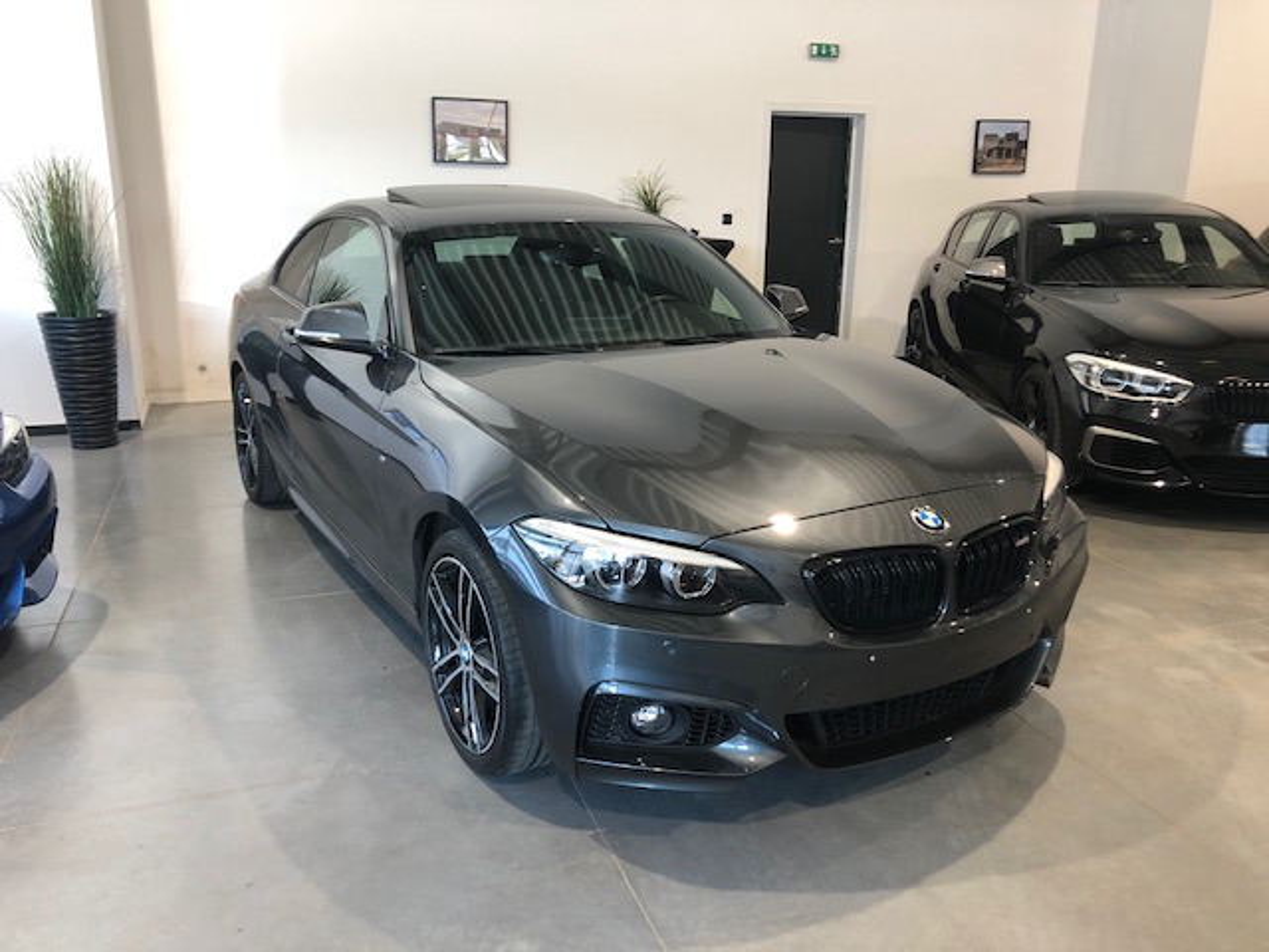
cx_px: 634
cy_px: 476
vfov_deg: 49.7
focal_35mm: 28
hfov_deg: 63.4
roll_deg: -1.0
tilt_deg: -16.6
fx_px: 1026
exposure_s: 1/25
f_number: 1.8
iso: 40
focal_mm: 3.99
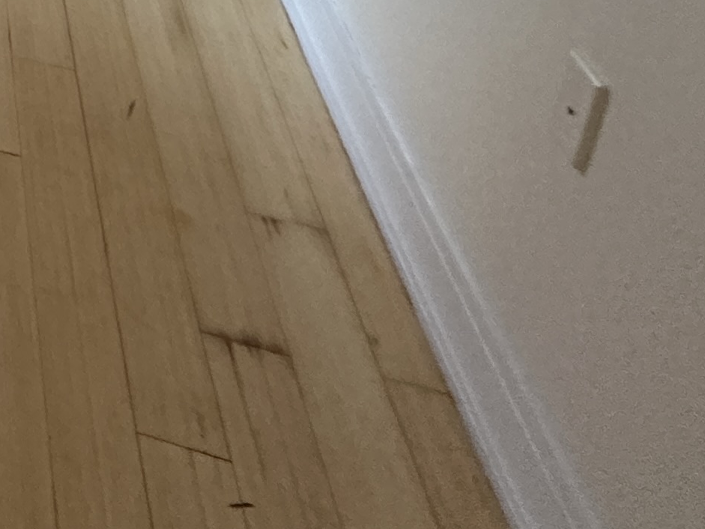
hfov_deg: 20.5
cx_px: -614
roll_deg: +2.9
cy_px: -440
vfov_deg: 18.6
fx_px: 1222
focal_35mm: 60
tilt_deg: -16.8
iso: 400
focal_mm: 2.22
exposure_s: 1/60
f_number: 2.2
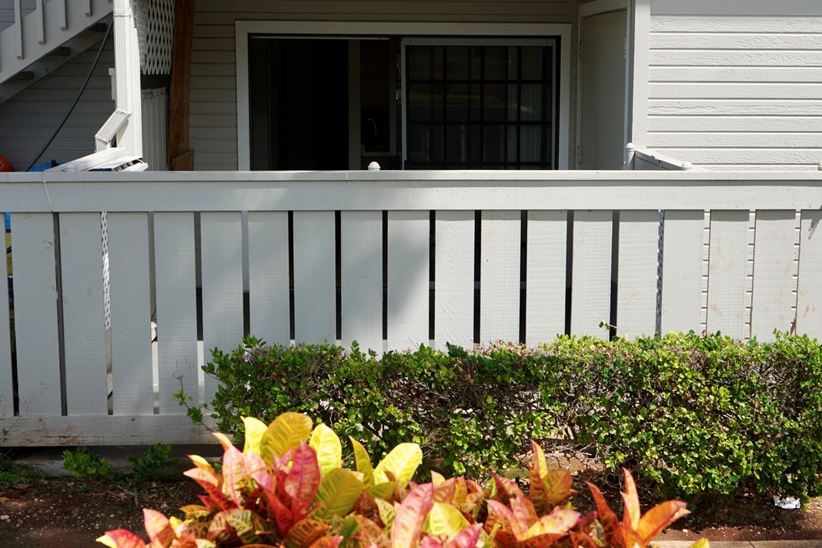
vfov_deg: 25.0
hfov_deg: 36.9
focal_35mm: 54
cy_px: 242
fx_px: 1233
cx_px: 443
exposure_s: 1/320
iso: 100
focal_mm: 34
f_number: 5.6
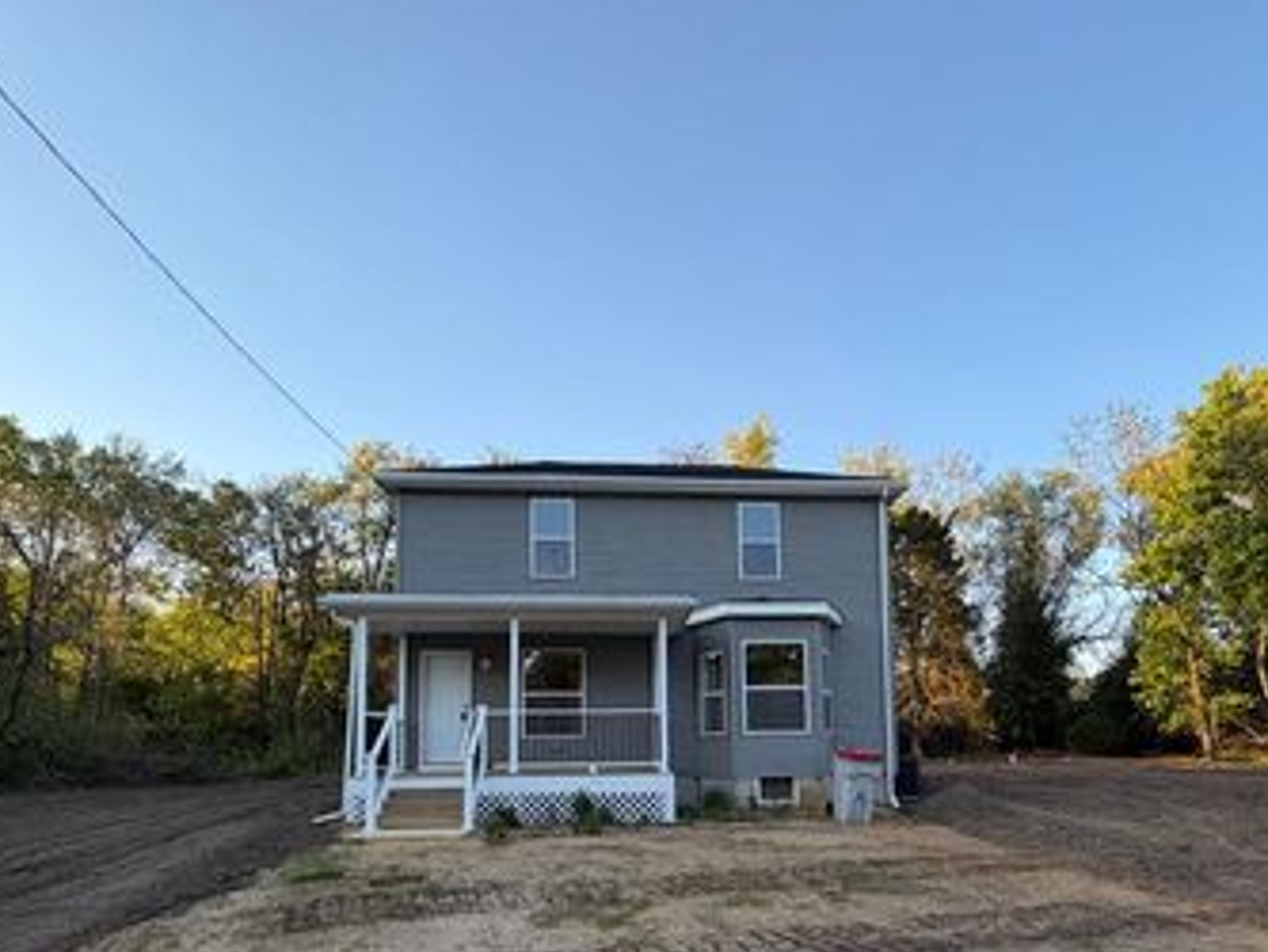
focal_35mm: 21
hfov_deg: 78.8
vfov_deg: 60.5
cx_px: 682
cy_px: 699
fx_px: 770
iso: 50
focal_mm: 2.22
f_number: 2.2
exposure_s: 1/319
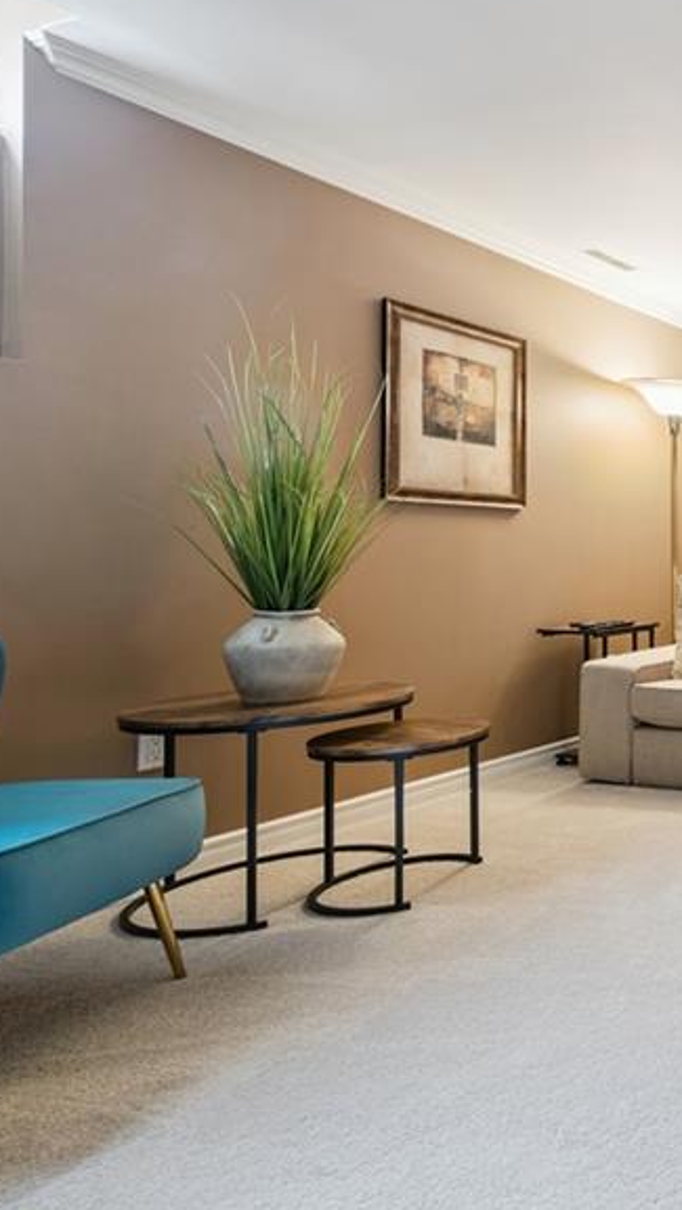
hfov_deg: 29.5
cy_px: 552
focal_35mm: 26
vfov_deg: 71.7
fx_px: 835
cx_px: 993
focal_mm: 14
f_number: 8
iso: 400
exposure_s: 1/6
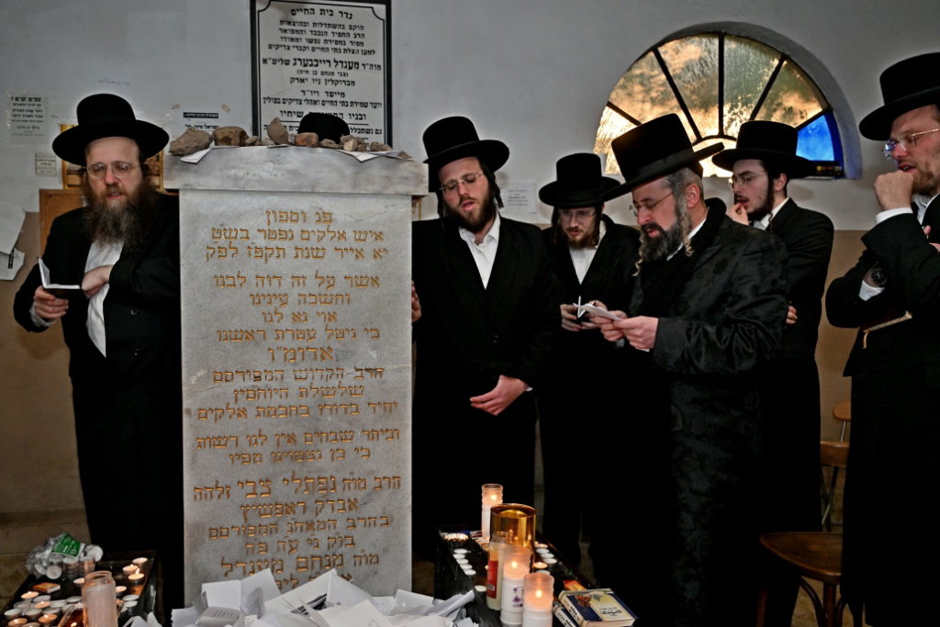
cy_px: 314
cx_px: 470
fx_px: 810
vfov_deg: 42.3
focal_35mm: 31
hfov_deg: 60.3
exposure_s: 1/200
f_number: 4
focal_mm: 31
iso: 250
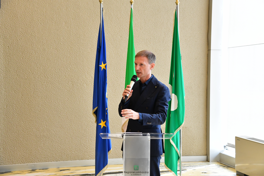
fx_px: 367
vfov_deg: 27.0
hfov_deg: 39.6
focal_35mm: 50
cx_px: 132
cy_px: 88
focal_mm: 50
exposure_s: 1/320
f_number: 5.6
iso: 3200
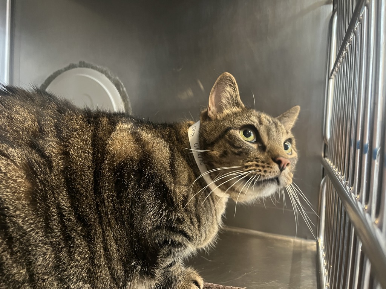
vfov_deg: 53.1
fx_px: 290
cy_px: 144
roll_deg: -0.9
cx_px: 193
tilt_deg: -3.0
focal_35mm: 26
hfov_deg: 67.3
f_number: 1.6
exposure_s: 1/30
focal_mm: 5.1
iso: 500
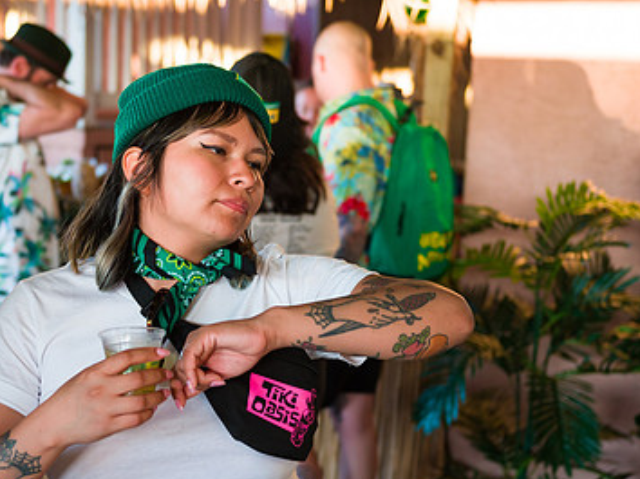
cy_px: 275
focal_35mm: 63
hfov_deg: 30.5
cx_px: 219
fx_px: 1164
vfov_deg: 23.2
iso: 800
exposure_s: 1/200
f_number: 3.2
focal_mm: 40
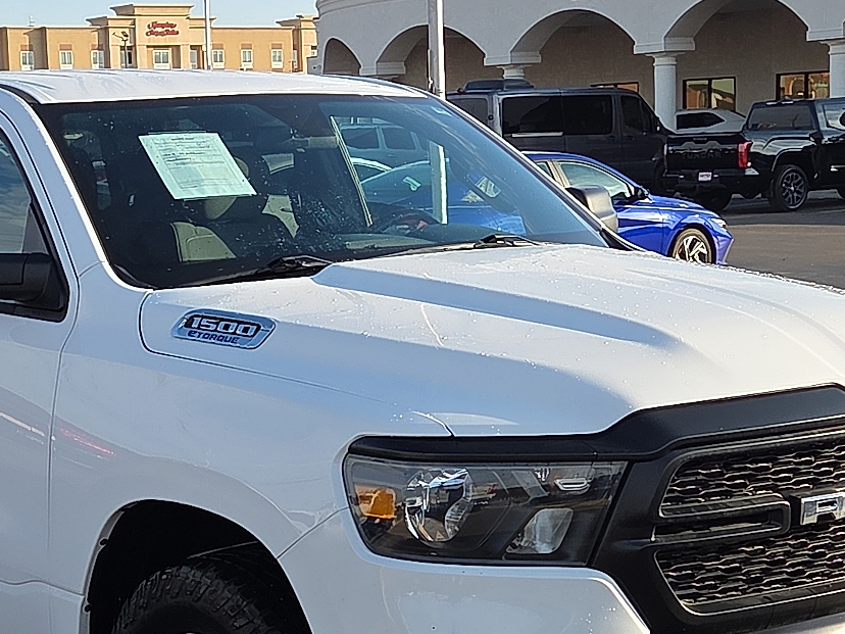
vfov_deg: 17.3
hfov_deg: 22.9
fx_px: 2075
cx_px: 255
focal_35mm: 85
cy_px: 458
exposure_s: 1/3333
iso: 76
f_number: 1.8
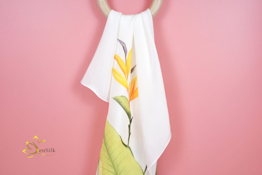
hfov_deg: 54.4
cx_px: 131
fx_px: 255
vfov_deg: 37.9
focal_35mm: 35
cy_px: 88
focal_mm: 35
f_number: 2.8
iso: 400
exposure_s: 1/400
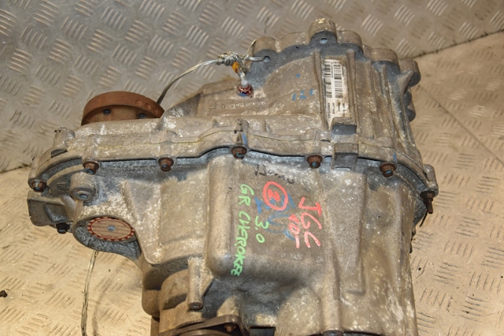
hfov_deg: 38.9
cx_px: 252
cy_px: 168
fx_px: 714
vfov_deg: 26.5
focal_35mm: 51
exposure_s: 1/200
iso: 800
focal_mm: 34
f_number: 5
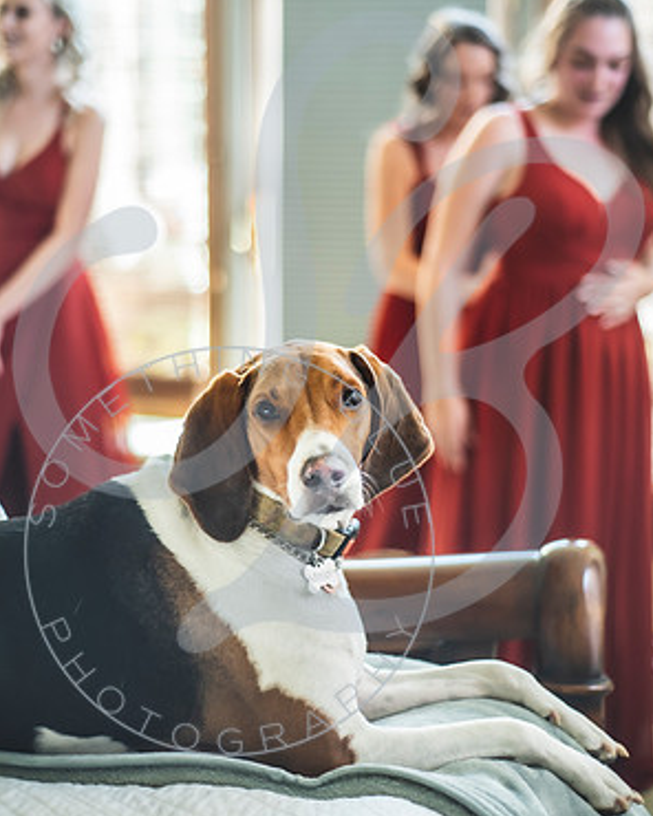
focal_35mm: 57
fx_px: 1377
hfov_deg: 26.7
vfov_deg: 33.0
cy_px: 384
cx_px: 329
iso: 500
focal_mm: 50
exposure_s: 1/125
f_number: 1.8
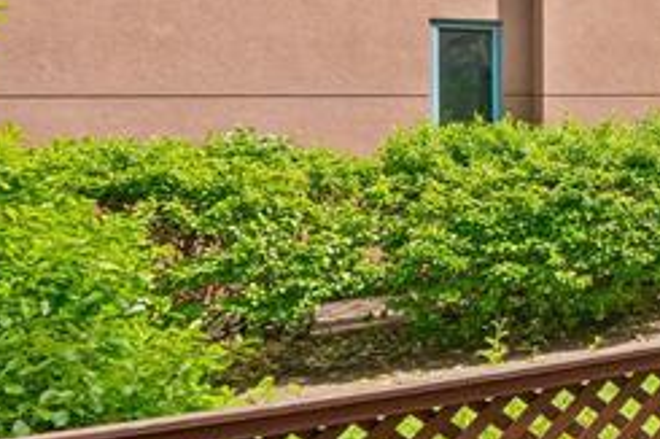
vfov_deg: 20.2
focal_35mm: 67
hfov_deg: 19.7
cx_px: 1258
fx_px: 1227
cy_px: 119
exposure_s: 1/160
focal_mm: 16
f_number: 8
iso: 100
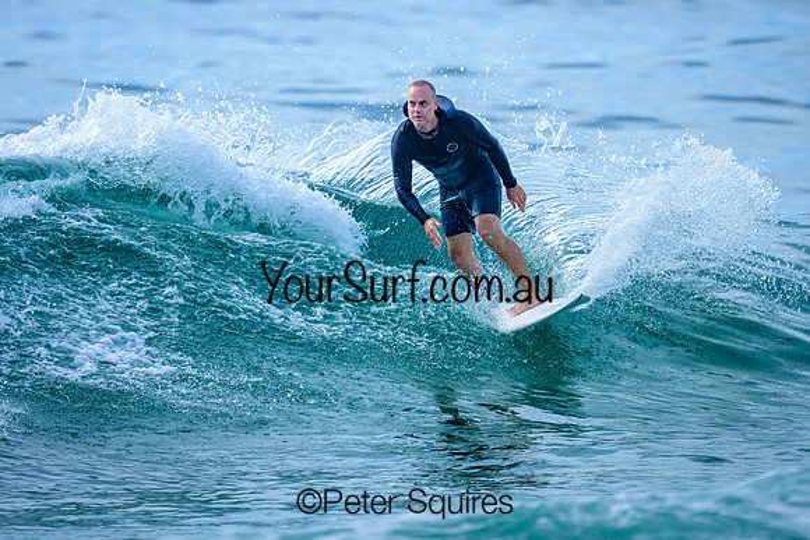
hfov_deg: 1.9
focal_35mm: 1073
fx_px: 24148
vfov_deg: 1.3
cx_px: 359
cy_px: 196
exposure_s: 1/3200
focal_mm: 800
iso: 500
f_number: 6.3
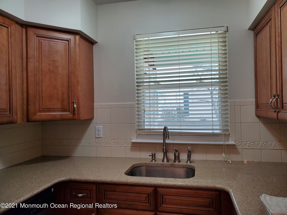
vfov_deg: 53.1
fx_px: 216
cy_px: 108
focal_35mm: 26
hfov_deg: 67.3
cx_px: 144
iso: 160
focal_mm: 4.3
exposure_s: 1/120
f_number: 2.4
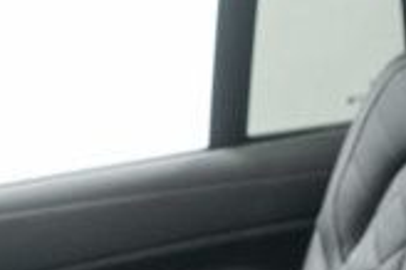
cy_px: 658
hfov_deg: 11.7
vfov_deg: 7.3
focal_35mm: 175
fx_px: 1972
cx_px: 369
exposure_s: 1/50
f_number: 3.2
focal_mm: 28
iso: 1600
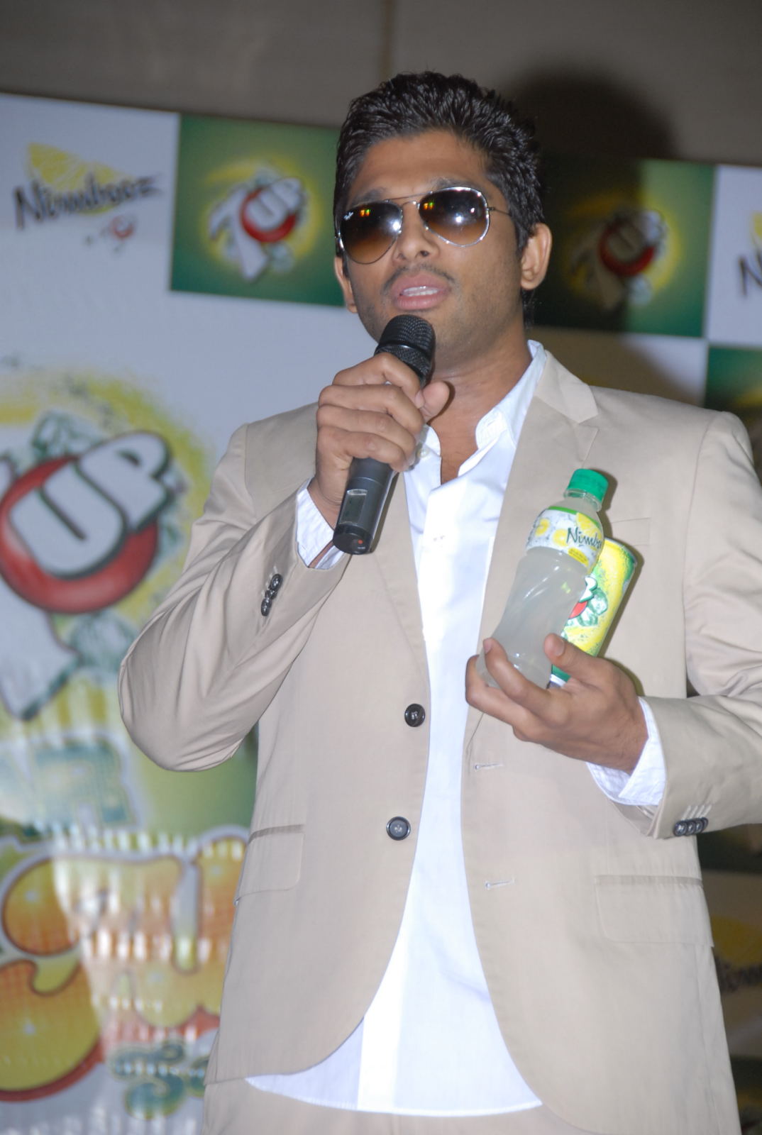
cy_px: 568
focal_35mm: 180
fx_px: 5688
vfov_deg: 11.4
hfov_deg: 7.7
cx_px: 381
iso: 400
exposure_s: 1/125
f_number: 5.3
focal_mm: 120
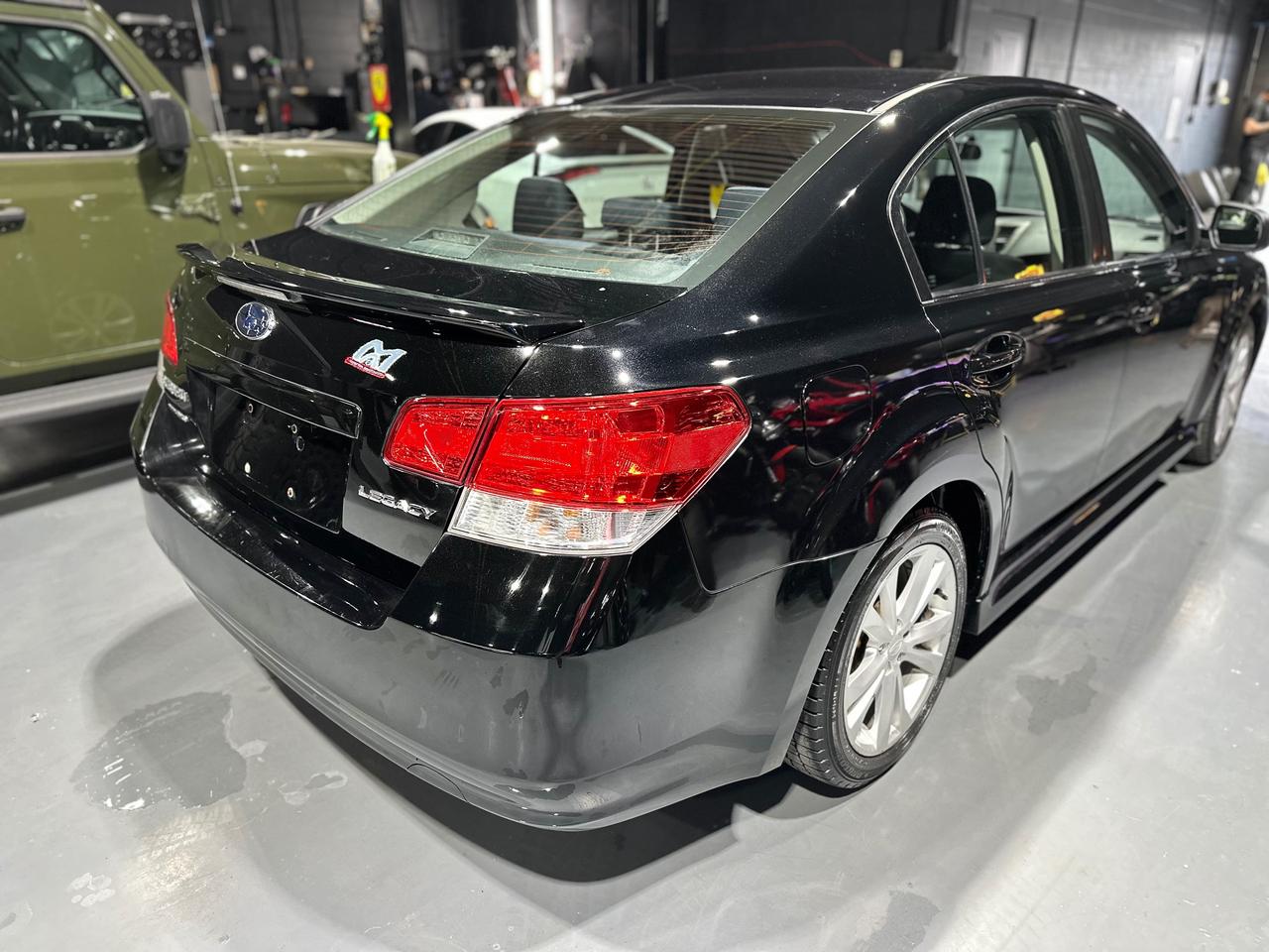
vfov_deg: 56.8
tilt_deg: -22.0
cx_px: 634
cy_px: 476
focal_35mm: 24
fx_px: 880
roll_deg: +0.7
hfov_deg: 71.6
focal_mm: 6.86
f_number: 1.78
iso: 200
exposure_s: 1/60
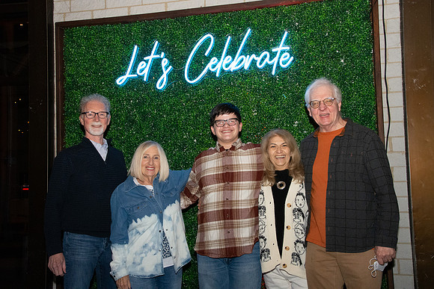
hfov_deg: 46.4
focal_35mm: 42
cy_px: 144
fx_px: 506
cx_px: 217
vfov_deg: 31.9
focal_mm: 28
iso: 4000
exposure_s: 1/250
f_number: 11
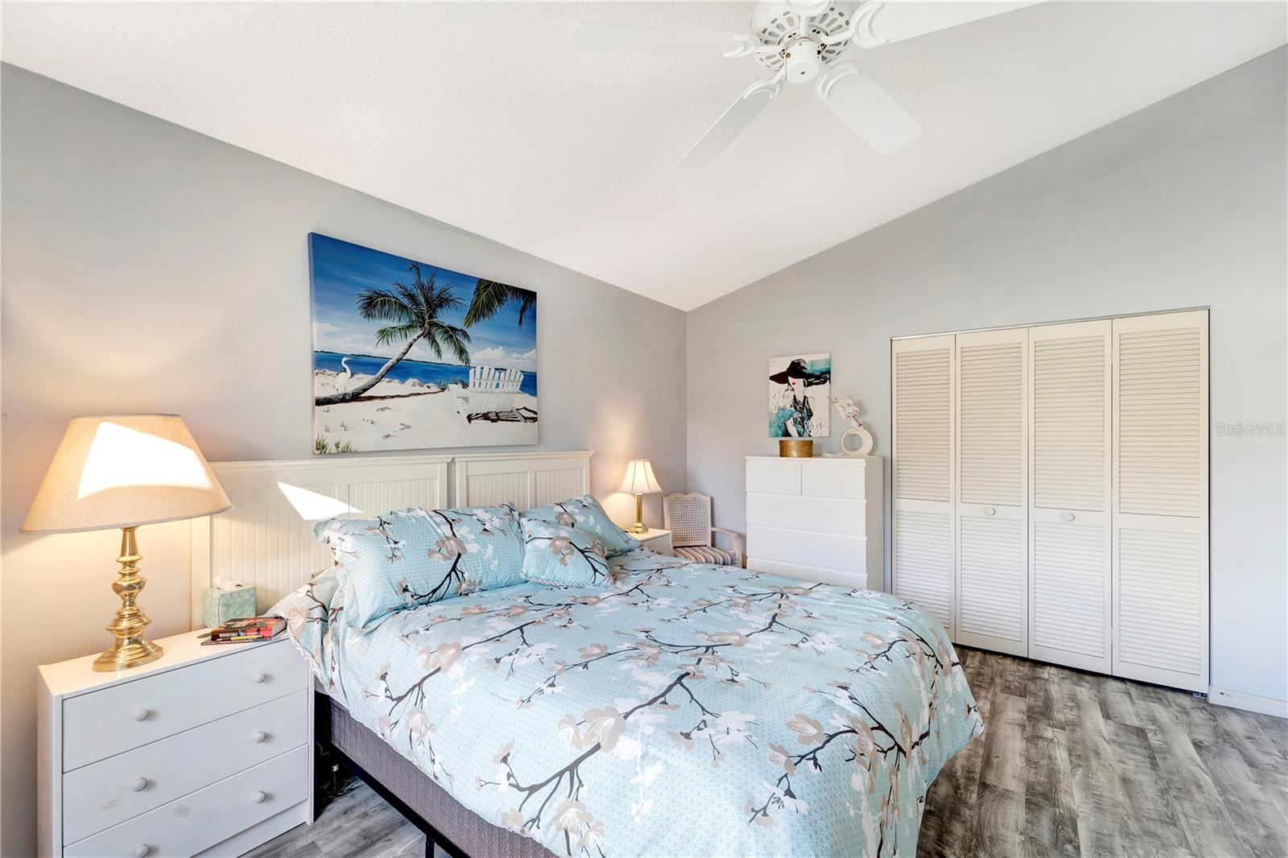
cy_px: 429
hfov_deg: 104.3
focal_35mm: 14
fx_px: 501
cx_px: 644
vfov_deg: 81.2
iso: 250
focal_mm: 14
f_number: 9
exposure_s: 1/2
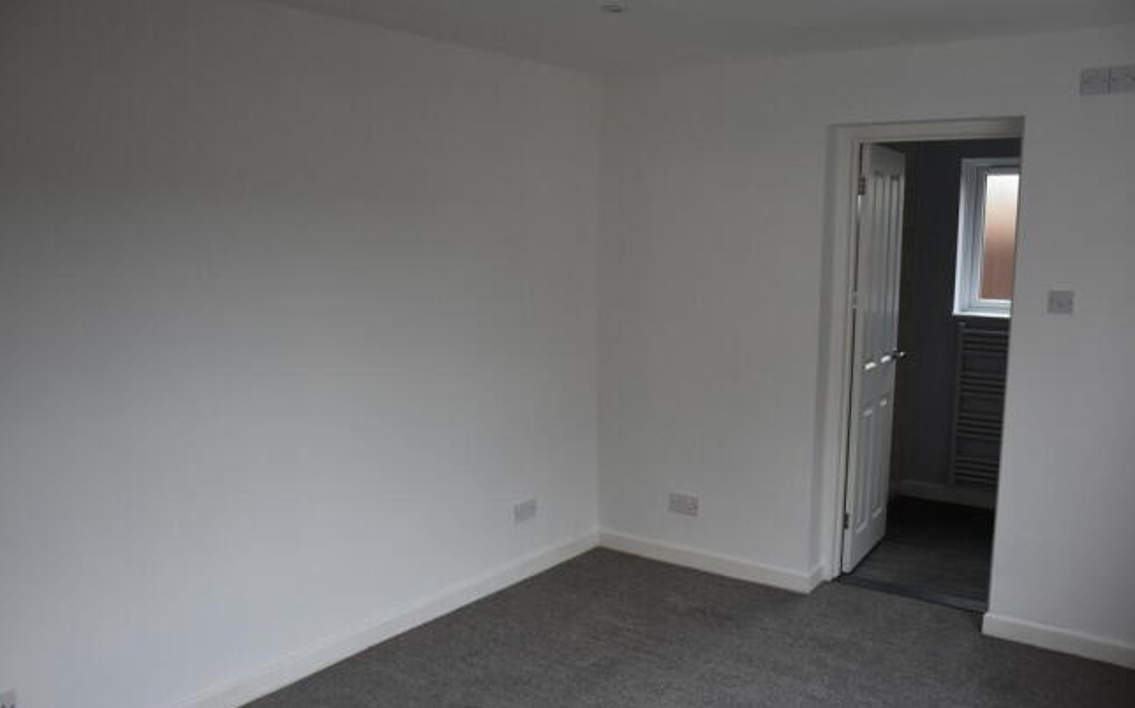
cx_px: 575
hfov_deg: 66.5
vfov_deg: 44.5
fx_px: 866
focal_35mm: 28
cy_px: 369
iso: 400
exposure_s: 1/80
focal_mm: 18
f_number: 4.5
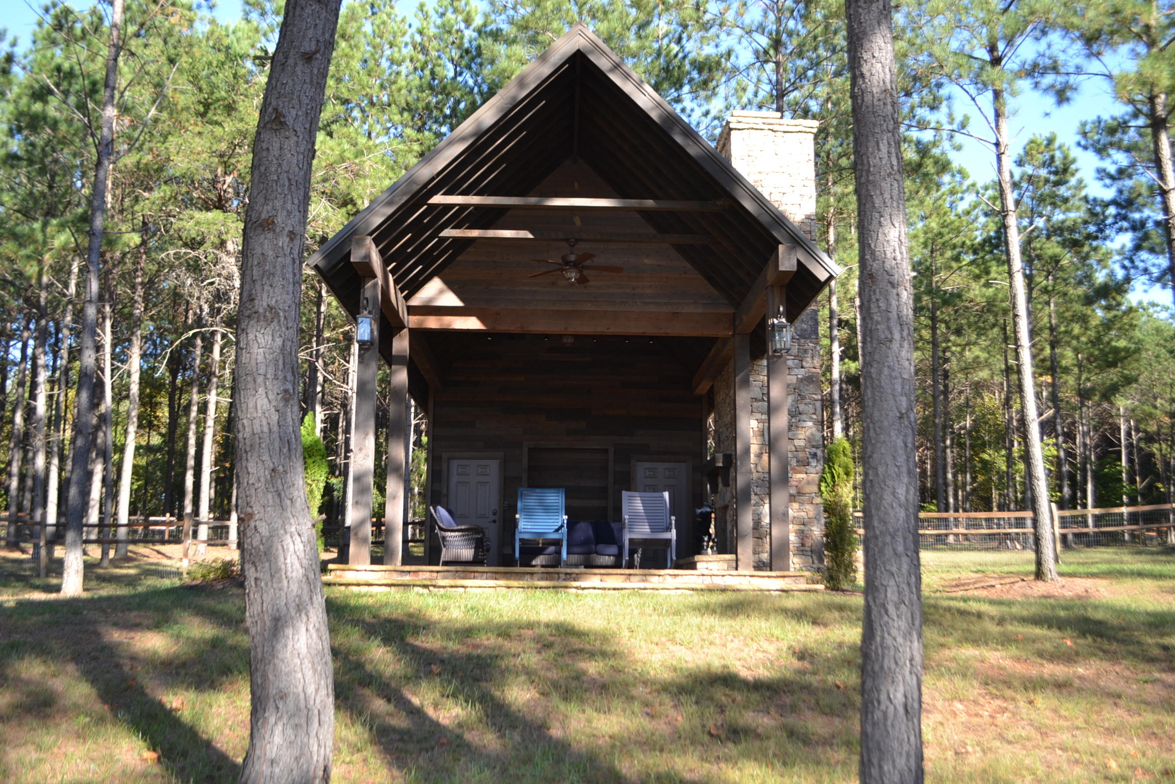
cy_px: 392
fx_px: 1077
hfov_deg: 57.2
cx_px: 588
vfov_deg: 40.0
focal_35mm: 33
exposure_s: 1/125
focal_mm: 22
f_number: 4
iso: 100
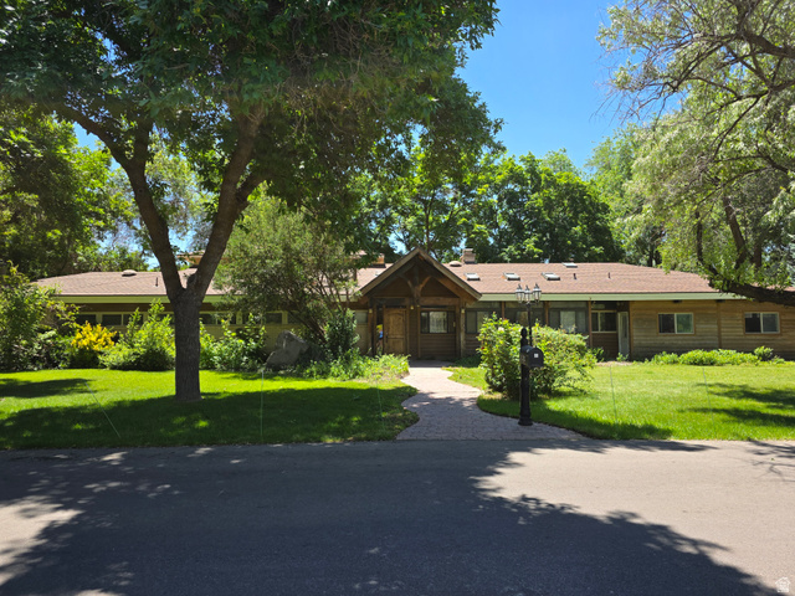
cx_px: 398
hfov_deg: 73.9
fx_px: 528
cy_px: 298
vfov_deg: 58.9
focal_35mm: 23
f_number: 1.7
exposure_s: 1/2000
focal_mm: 6.3
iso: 80
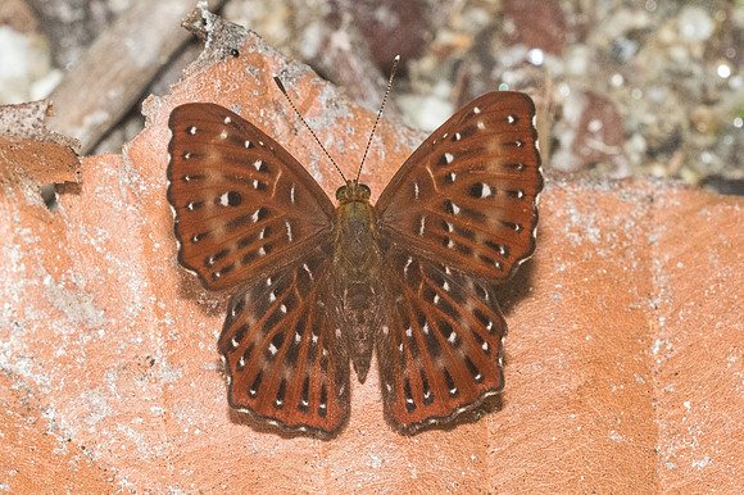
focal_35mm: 466
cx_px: 372
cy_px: 314
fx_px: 9619
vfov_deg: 2.9
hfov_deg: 4.4
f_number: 11
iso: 1000
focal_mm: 150
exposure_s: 1/250
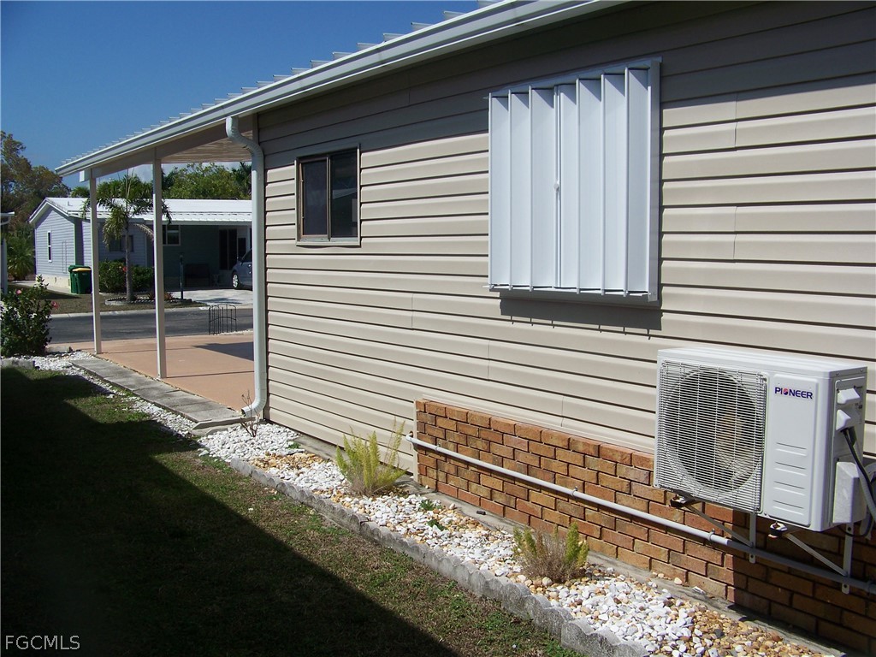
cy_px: 328
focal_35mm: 36
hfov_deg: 51.4
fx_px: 911
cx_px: 438
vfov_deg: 39.7
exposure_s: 1/1000
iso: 64
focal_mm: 5.85
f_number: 4
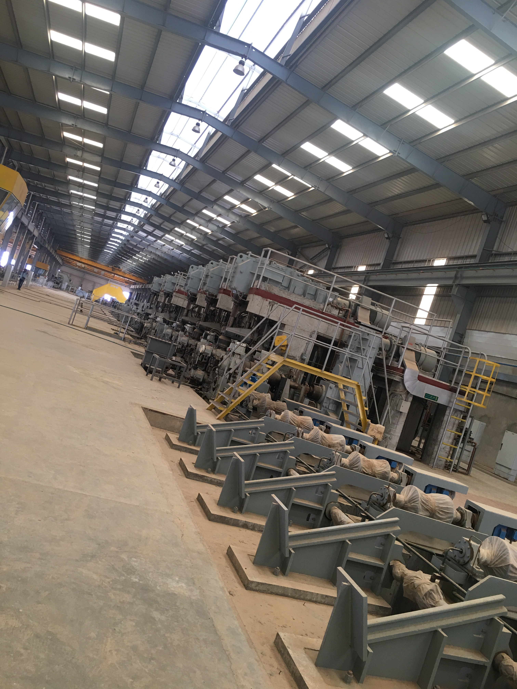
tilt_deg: +2.5
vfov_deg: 61.7
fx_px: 577
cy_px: 344
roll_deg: -19.4
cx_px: 258
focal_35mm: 29
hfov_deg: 48.2
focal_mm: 4.15
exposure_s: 1/33
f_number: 2.2
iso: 32
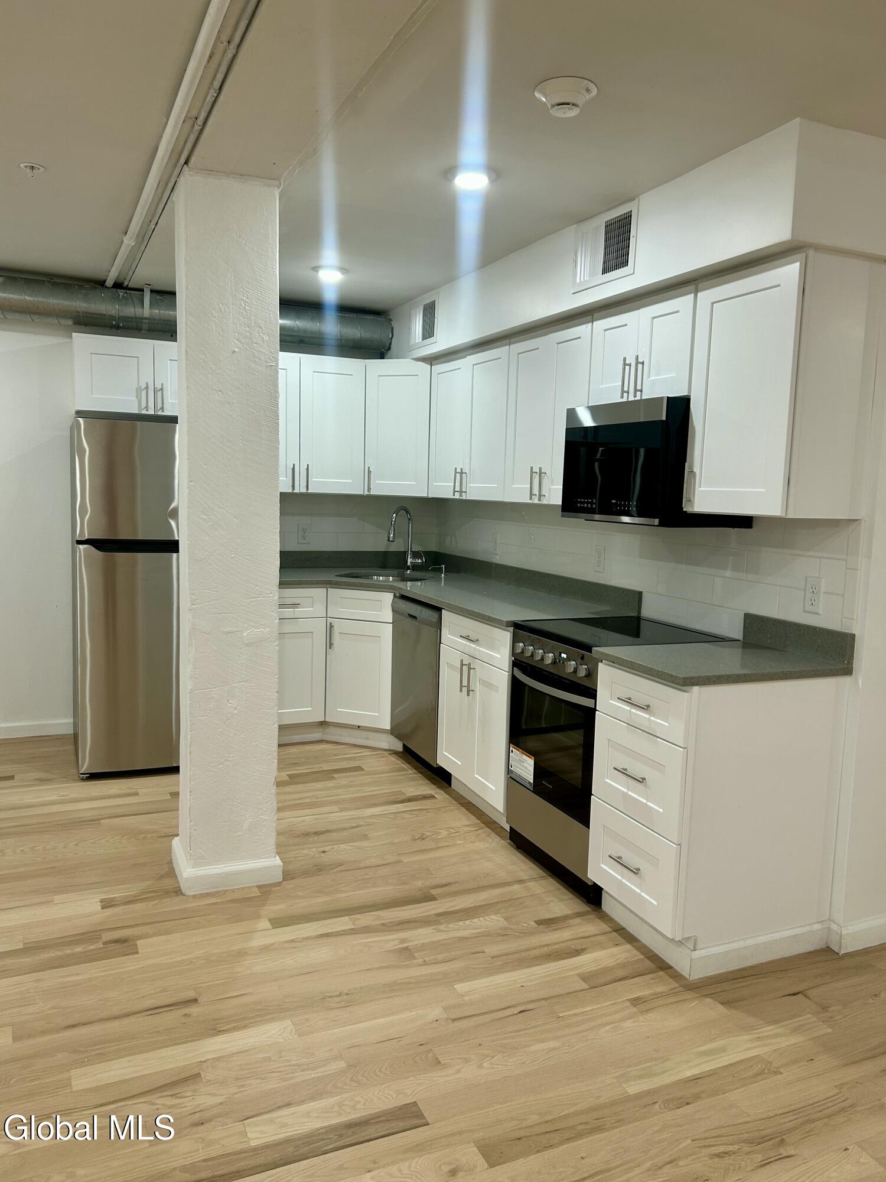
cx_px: 443
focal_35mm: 26
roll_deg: -2.4
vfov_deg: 67.3
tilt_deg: -6.0
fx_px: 887
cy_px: 591
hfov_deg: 53.1
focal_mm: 5.7
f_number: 1.5
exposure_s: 1/60
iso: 64
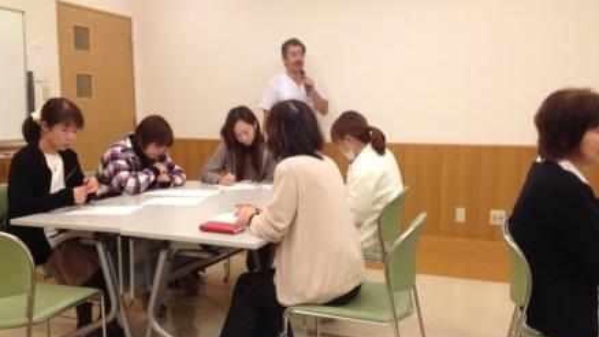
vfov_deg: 30.4
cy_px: 186
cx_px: 295
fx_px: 619
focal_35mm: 39
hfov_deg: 51.6
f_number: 2.4
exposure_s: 1/20
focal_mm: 4.28
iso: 64
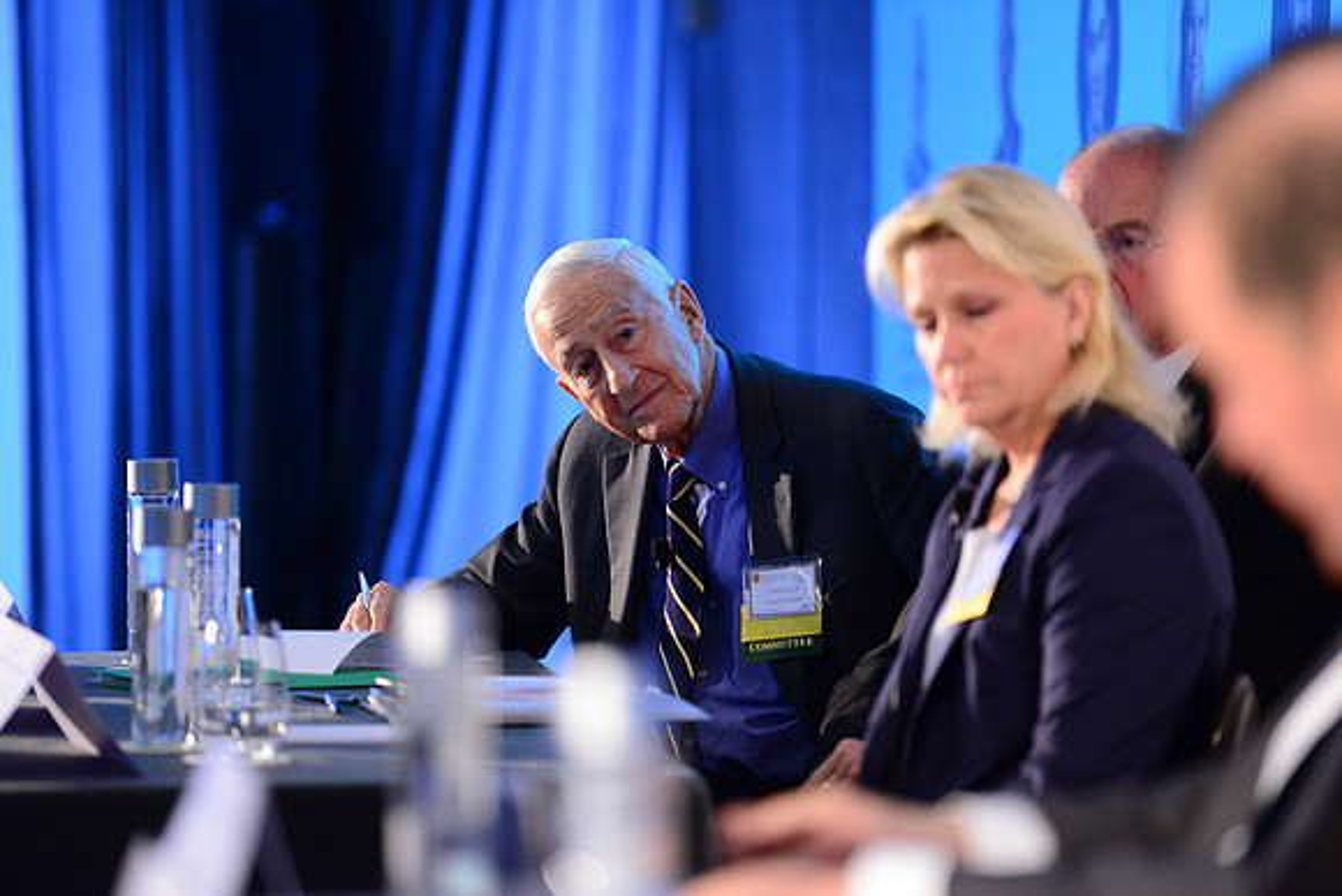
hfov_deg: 10.3
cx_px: 671
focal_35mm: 200
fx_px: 7457
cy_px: 448
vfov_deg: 6.9
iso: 4000
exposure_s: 1/125
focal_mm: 200
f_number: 2.8
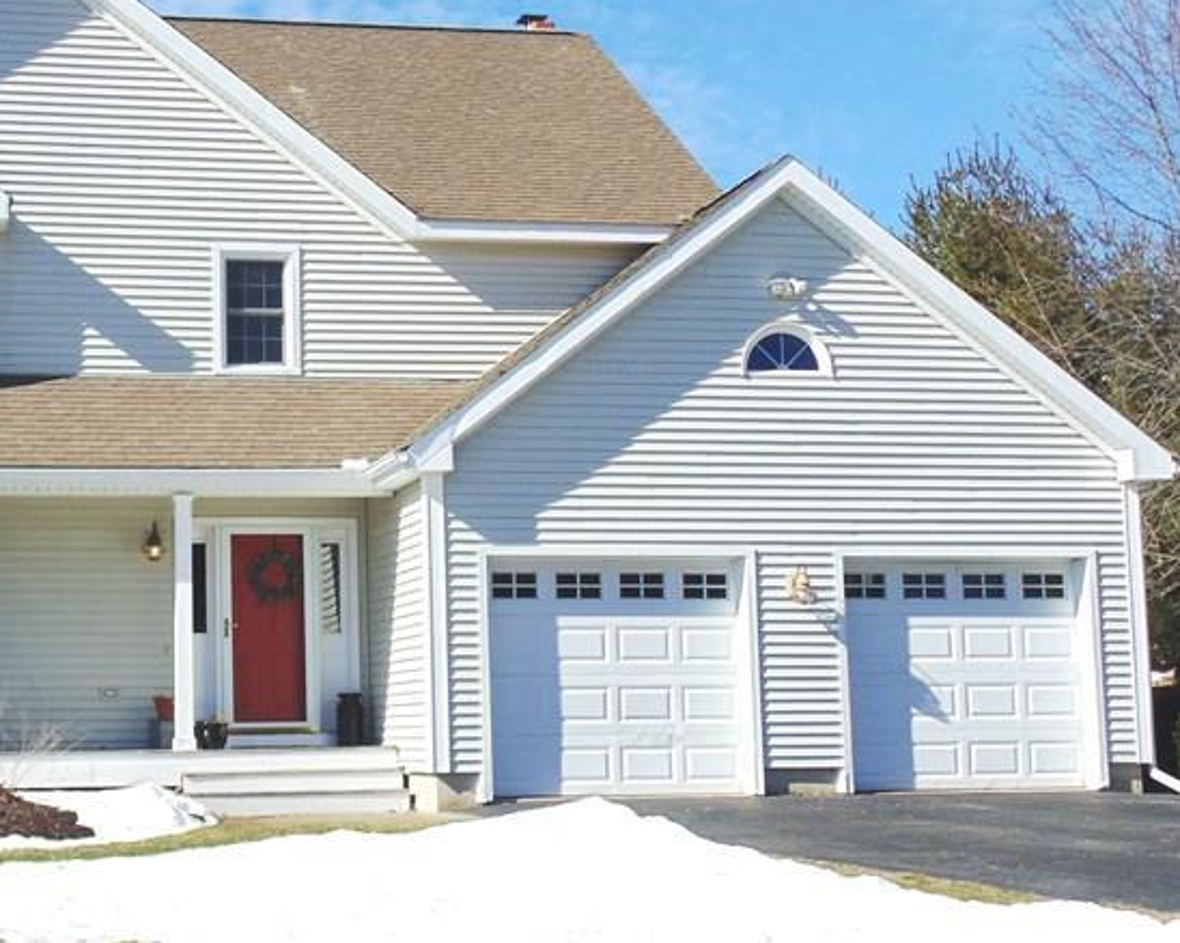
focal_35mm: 62
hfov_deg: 29.6
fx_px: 2164
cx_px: 189
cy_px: 480
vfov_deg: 24.6
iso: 80
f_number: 10.7
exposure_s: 1/125
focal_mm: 6.2
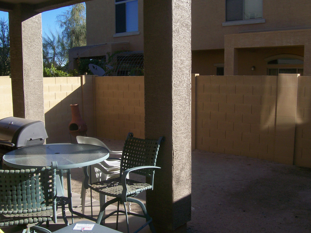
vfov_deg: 39.7
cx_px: 156
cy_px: 116
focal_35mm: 36
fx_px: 323
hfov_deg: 51.4
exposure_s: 1/358
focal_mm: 6
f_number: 4.8
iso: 80
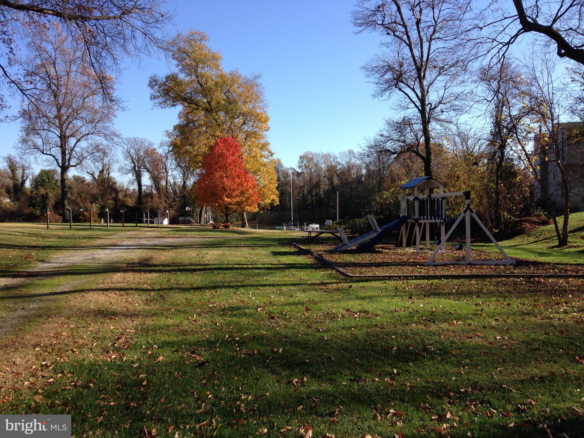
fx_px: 557
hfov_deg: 55.4
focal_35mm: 33
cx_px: 292
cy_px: 219
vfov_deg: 42.9
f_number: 2.4
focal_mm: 4.12
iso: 50
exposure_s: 1/985
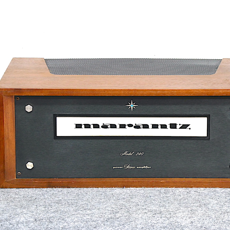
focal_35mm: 160
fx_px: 1203
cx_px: 132
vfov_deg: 10.9
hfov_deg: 10.9
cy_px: 115
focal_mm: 24.2
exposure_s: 1/6
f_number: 5.3
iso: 200
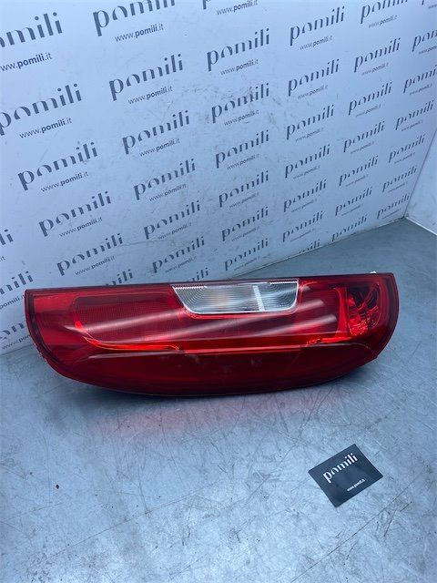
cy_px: 292
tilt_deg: -38.4
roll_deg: -5.3
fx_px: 438
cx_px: 218
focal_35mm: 26
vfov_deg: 67.3
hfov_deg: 53.1
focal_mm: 4.25
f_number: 1.8
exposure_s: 1/1135
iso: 32
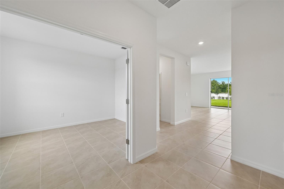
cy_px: 94
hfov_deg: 104.3
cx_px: 142
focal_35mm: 14
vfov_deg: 81.2
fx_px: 110
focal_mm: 14
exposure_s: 1/80
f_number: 8
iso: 400
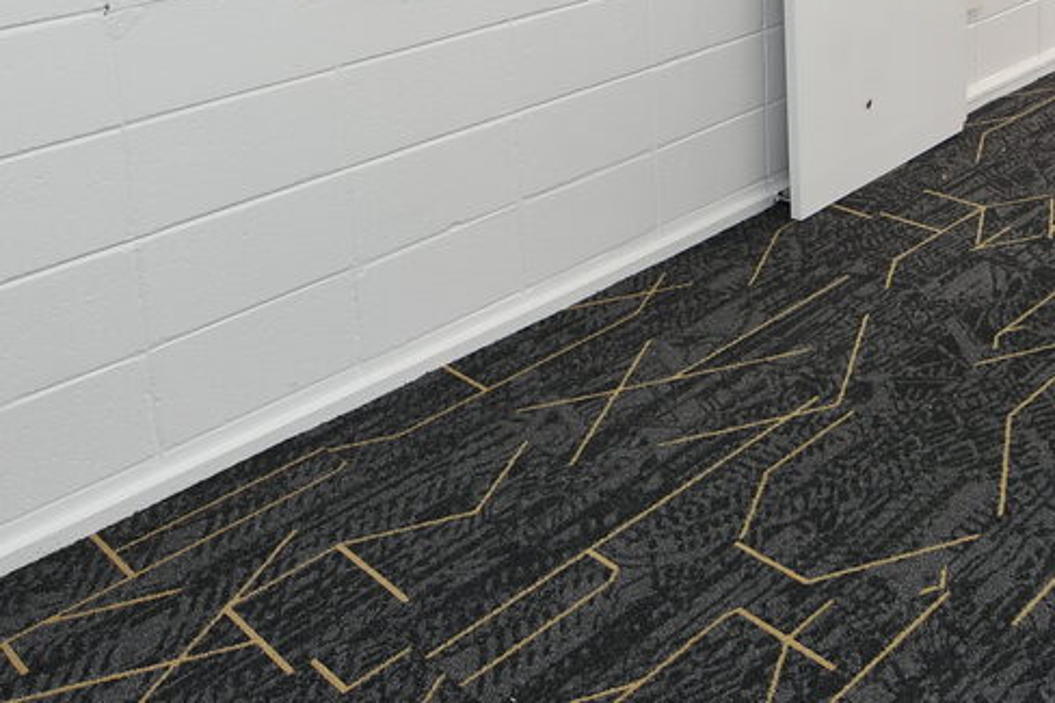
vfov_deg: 28.4
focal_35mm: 42
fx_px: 1230
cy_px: -105
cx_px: 778
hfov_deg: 45.0
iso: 200
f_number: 4
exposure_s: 1/60
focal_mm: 11
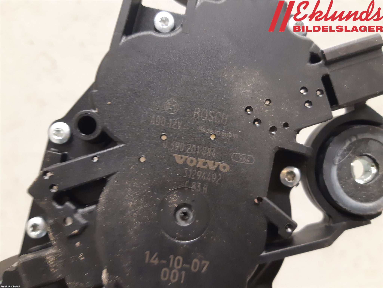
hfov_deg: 67.3
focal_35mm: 26
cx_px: 192
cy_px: 144
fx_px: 288
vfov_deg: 53.1
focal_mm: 3.93
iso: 320
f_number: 1.7
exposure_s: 1/25
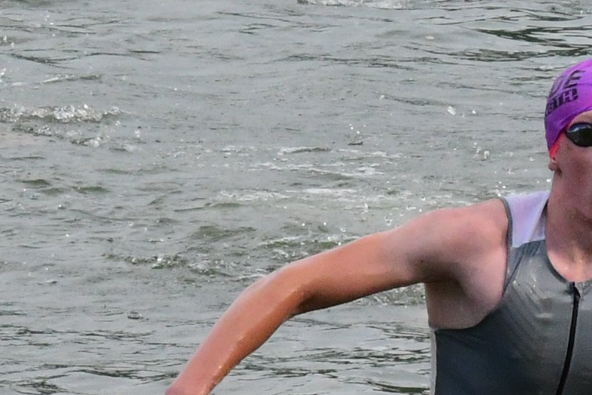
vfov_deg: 1.4
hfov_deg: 2.1
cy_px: 443
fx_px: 16012
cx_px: -253
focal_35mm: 974
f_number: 14
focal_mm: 122
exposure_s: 1/800
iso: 2500
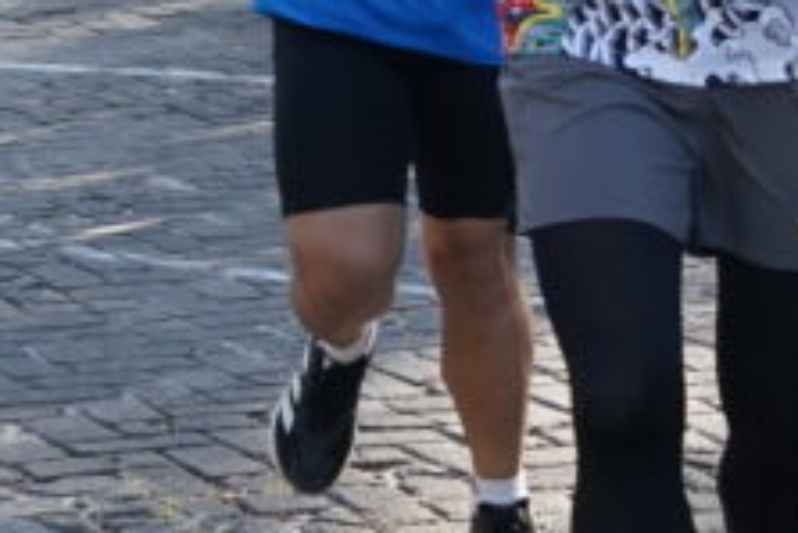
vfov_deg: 7.1
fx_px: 4281
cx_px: 1134
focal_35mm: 193
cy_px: -20
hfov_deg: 10.3
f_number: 5.6
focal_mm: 28
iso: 400
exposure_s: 1/250
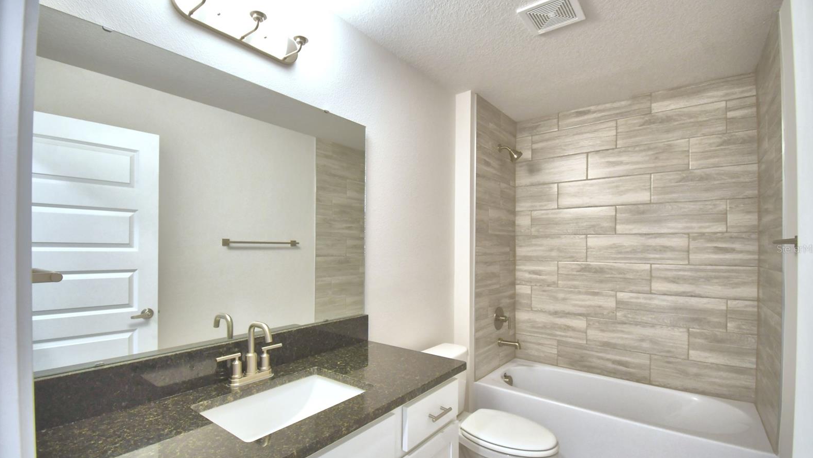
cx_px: 409
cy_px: 249
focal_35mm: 16
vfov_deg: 67.0
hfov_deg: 99.4
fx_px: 345
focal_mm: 10
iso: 450
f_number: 4.5
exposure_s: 1/30
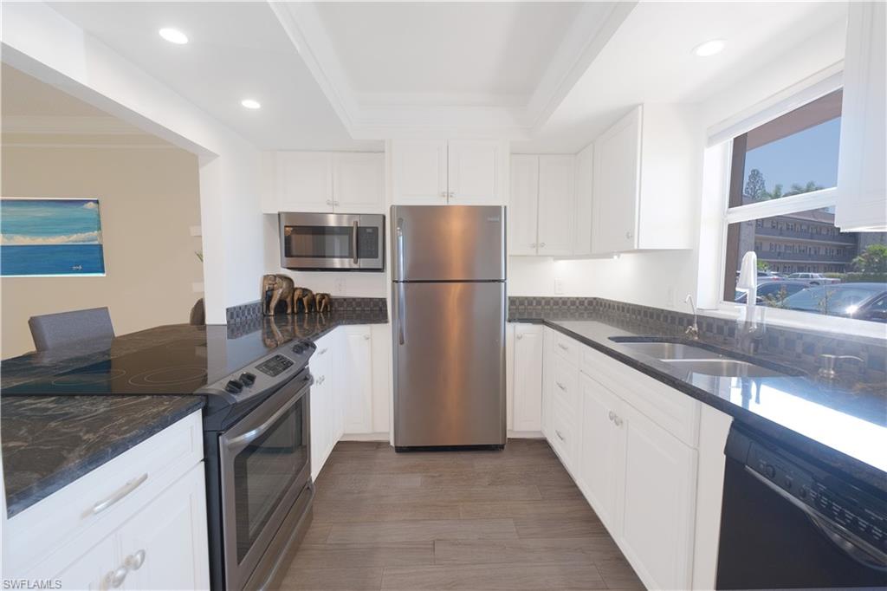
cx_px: 444
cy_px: 296
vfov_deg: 77.3
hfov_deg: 100.4
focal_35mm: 15
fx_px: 369
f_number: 4
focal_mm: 10
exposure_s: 1/60
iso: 800
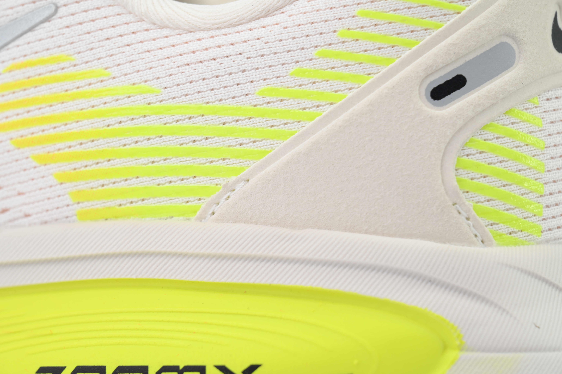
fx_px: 1795
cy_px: 187
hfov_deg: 17.8
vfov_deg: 11.9
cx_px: 281
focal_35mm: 115
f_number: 11
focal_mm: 115
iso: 400
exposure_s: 1/100
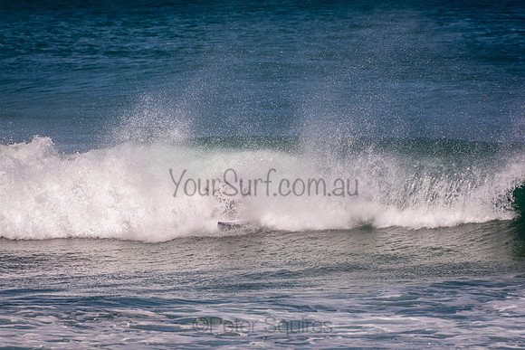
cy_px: 175
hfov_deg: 3.4
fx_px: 8752
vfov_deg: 2.3
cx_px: 262
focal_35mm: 600
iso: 140
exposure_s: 1/1250
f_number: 5.6
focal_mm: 400
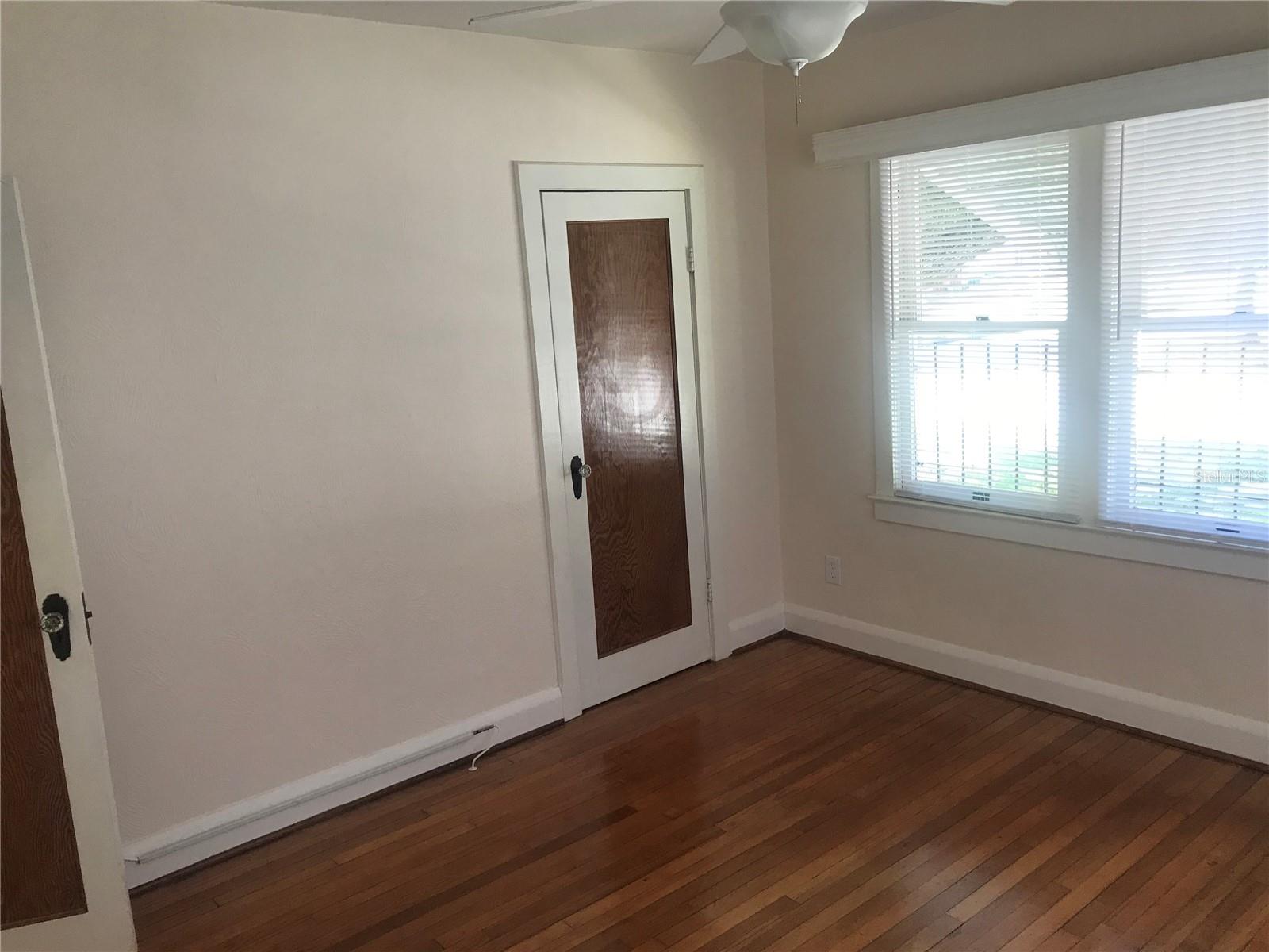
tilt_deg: -10.7
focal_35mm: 28
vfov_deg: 49.7
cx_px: 634
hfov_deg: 63.4
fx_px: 1026
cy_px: 476
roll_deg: +4.1
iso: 20
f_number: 1.8
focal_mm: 3.99
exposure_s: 1/30
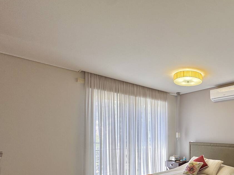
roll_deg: +1.0
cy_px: 134
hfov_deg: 63.6
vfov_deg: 53.9
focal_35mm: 24
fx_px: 162
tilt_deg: +0.2
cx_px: 196
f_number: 2.2
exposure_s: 1/120
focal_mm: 2.22
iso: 64
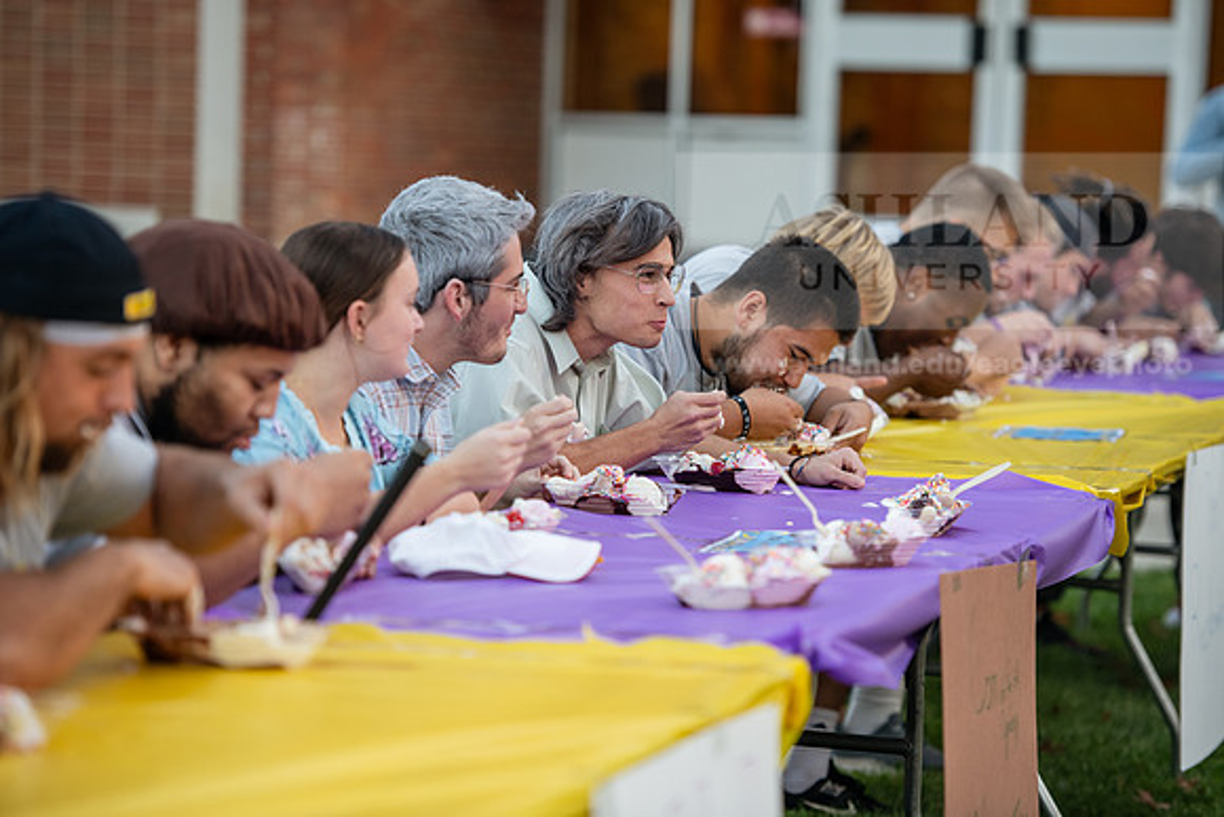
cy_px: 408
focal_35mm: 145
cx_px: 612
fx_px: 4931
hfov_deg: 14.2
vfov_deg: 9.5
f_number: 3.2
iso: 800
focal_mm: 145
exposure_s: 1/400
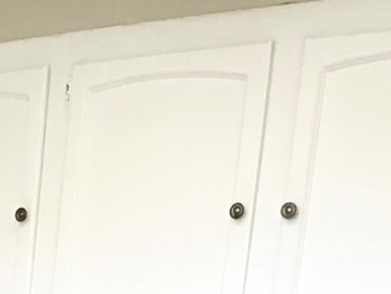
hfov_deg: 12.8
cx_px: -283
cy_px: 642
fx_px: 1604
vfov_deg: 9.6
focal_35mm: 142
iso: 32
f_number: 2.4
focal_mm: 3.3
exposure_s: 1/30
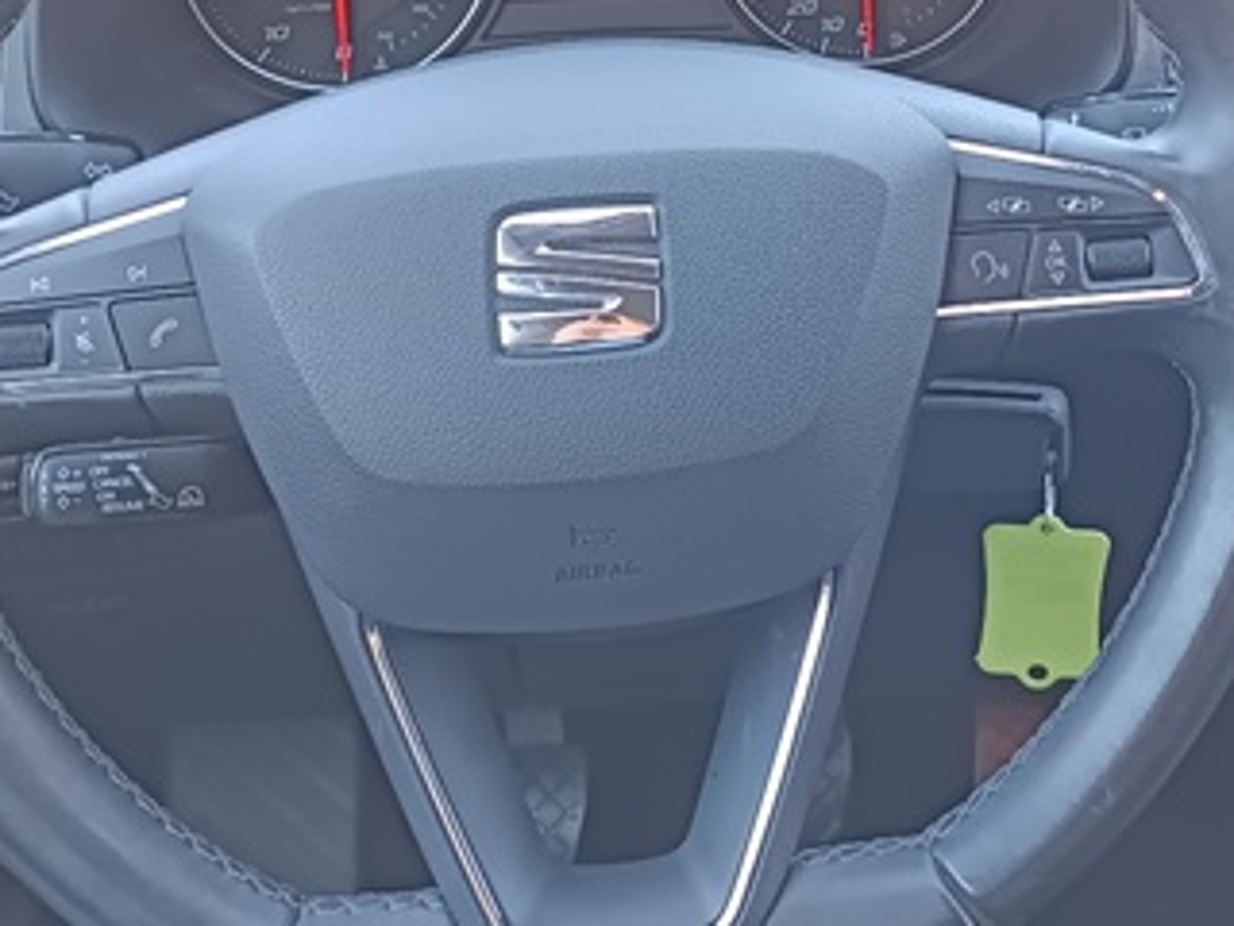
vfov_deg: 23.6
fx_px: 2139
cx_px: 875
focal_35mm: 60
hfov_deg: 31.8
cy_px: 46
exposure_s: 1/50
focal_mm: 5.31
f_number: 1.7
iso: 657
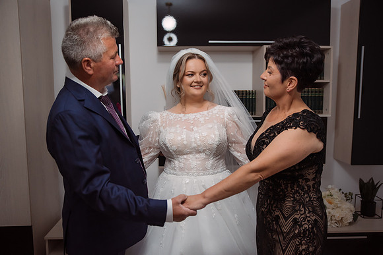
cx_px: 192
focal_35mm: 32
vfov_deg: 40.8
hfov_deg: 58.3
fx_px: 343
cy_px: 131
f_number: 2.8
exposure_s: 1/200
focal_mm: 31
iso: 1600
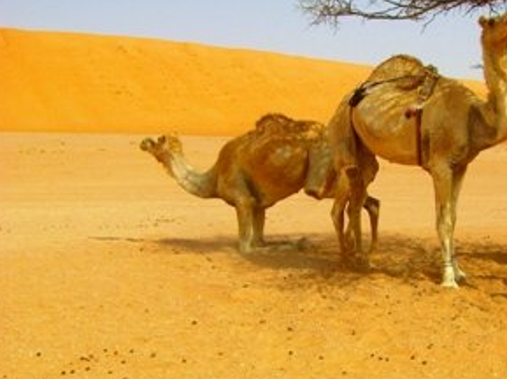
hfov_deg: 32.1
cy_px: 179
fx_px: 863
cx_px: 382
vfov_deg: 24.8
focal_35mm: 59
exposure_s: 1/1250
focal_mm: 6.2
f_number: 4.3
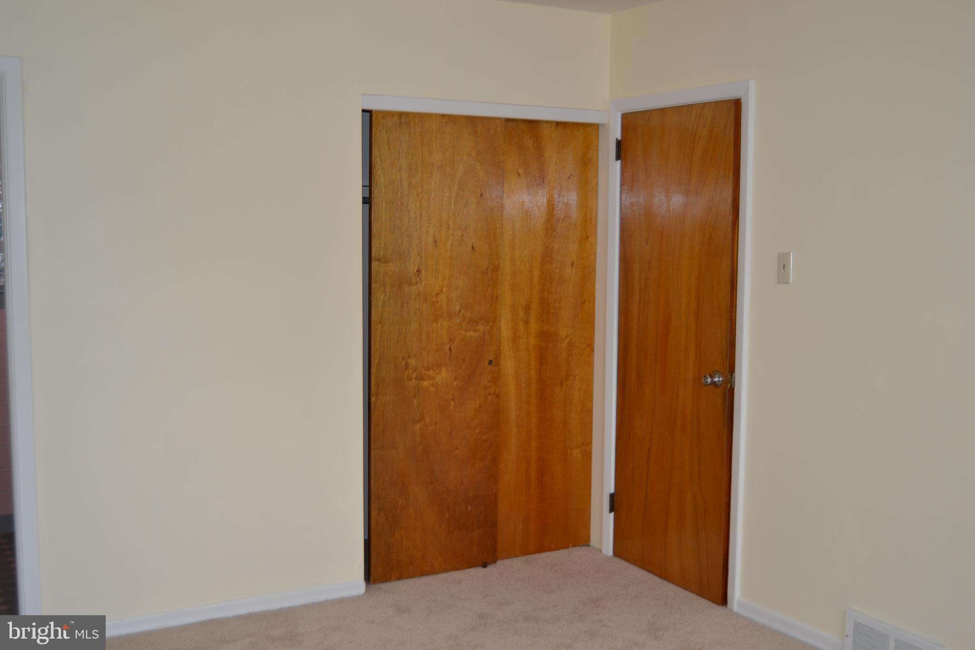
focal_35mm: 39
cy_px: 325
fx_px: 1056
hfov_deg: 49.6
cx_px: 488
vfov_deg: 34.2
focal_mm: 26
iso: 100
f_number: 4
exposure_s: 1/30
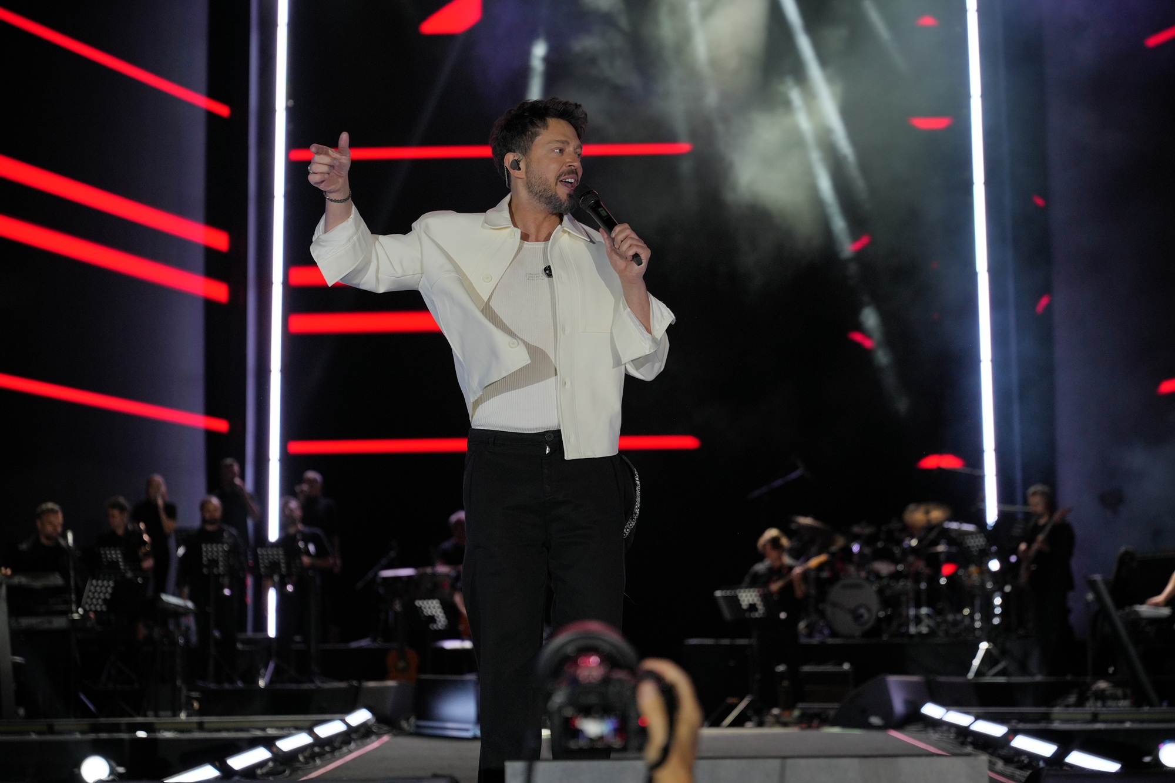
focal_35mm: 70
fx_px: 2284
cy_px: 392
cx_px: 588
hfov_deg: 28.8
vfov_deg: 19.5
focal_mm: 70
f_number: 2.8
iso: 800
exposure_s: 1/1250
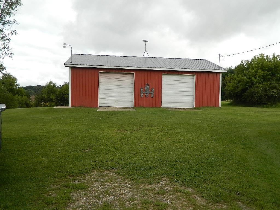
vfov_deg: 45.4
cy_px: 105
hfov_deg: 58.4
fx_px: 251
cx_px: 140
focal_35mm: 31
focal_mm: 5.6
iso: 80
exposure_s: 1/400
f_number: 3.2
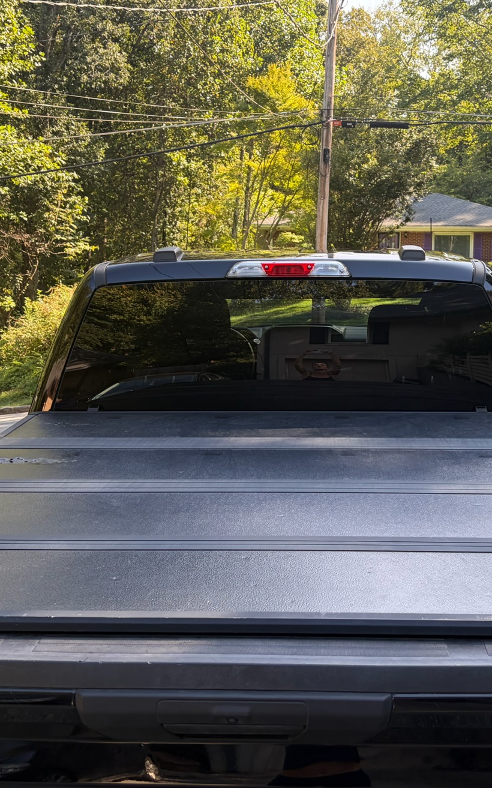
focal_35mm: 43
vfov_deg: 46.1
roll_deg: -1.9
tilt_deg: +2.1
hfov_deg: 29.7
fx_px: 923
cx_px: 304
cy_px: 331
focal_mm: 5.96
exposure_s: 1/307
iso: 40
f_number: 1.6
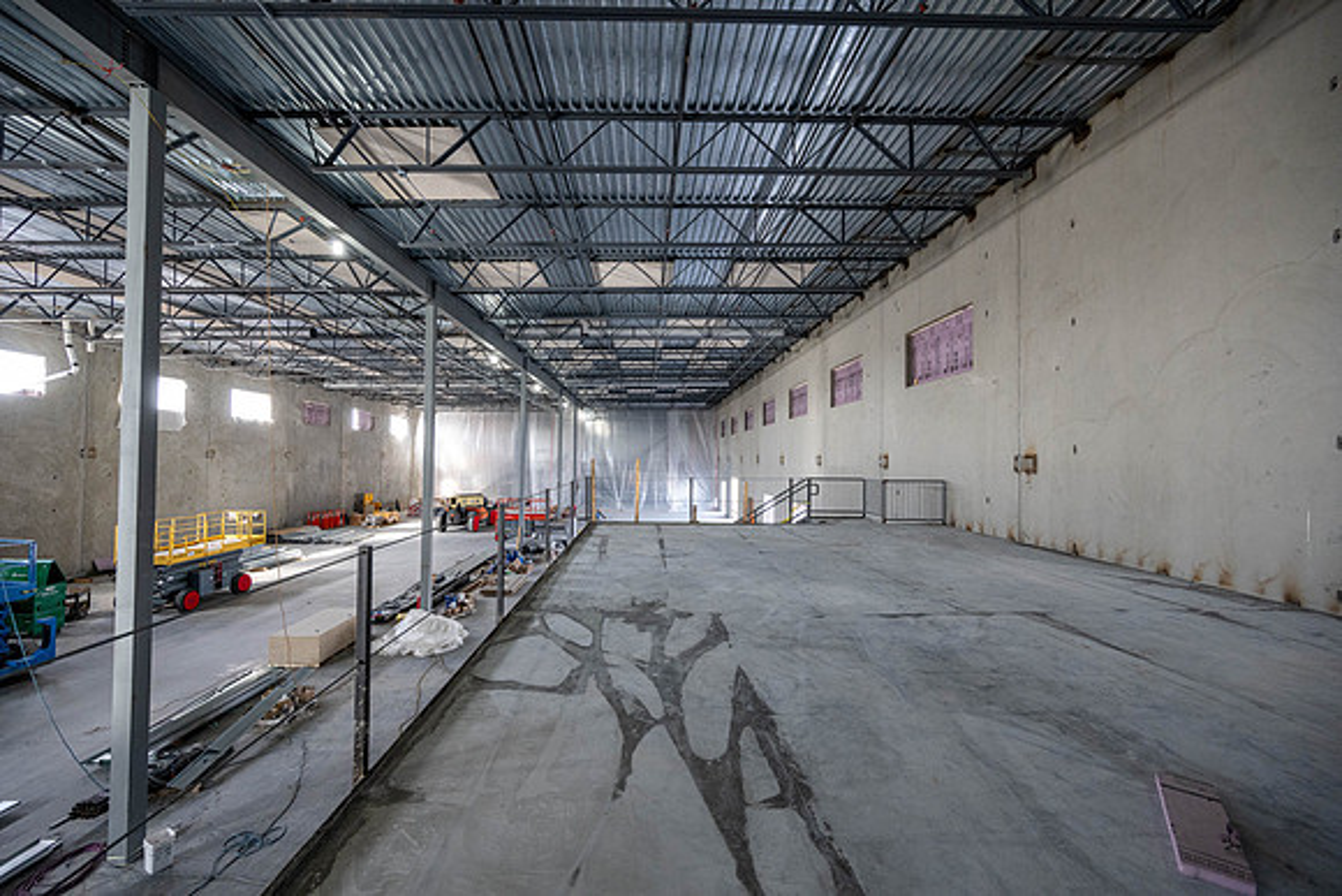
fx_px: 522
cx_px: 671
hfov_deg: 104.2
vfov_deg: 81.2
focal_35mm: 14
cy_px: 448
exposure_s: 1/125
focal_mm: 14
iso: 1600
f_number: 5
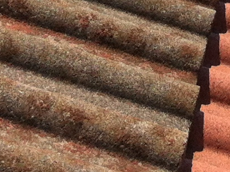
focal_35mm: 222
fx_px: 1472
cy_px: -296
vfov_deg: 6.3
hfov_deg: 8.6
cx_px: 415
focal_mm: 3.85
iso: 80
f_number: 2.8
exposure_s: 1/2011
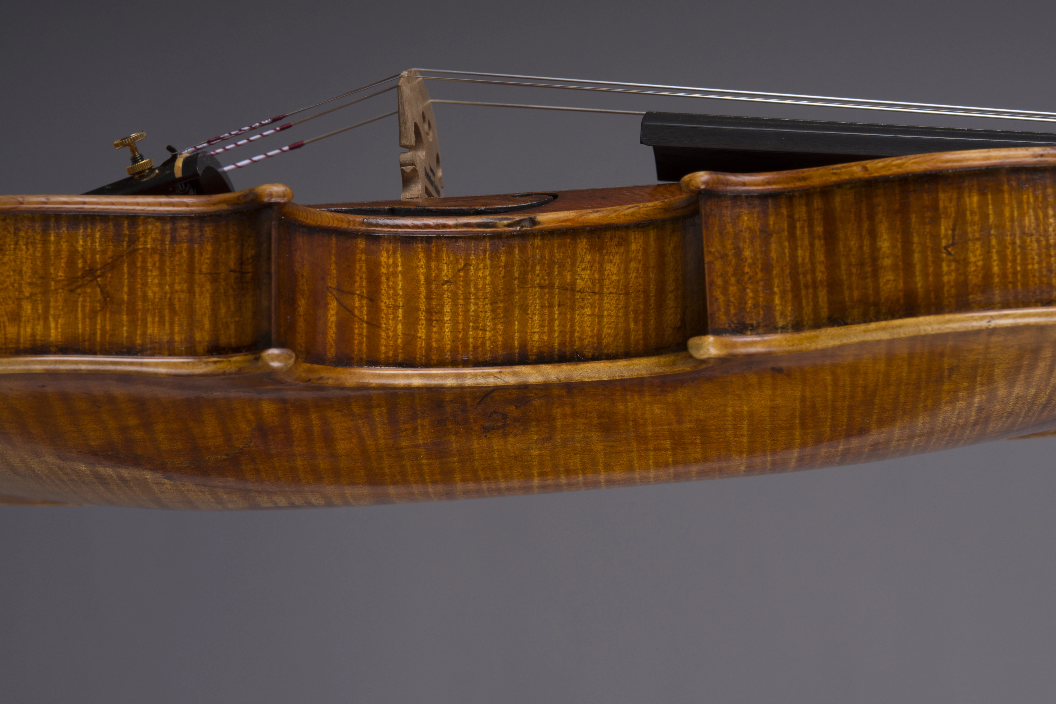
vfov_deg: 15.2
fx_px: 2640
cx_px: 528
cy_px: 352
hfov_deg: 22.6
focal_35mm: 90
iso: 100
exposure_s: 1/200
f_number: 11
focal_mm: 60
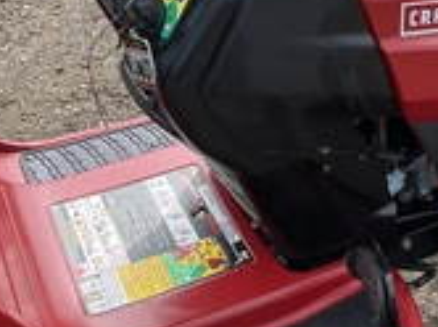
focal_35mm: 70
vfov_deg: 20.9
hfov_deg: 26.3
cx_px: 443
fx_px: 884
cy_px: 124
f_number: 1.8
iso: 25
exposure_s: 1/674
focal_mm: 3
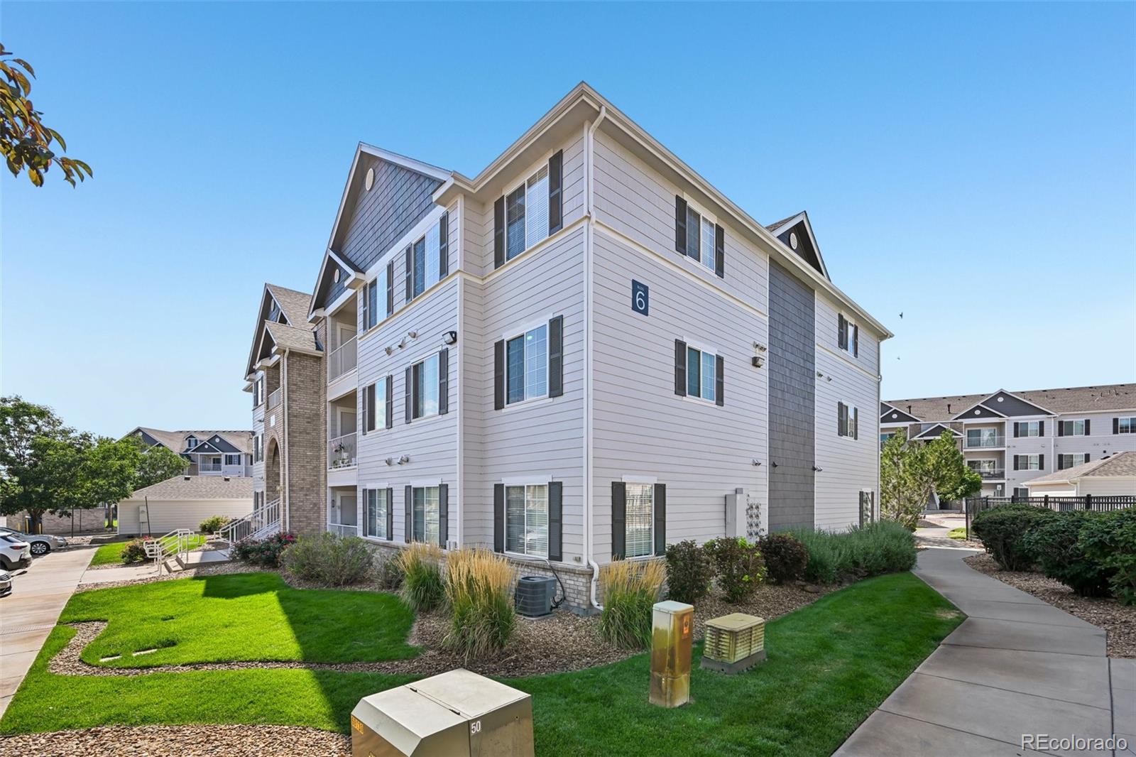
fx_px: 442
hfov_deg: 104.3
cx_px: 568
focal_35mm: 14
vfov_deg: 81.2
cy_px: 378
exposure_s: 1/80
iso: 64
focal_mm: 14
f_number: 10
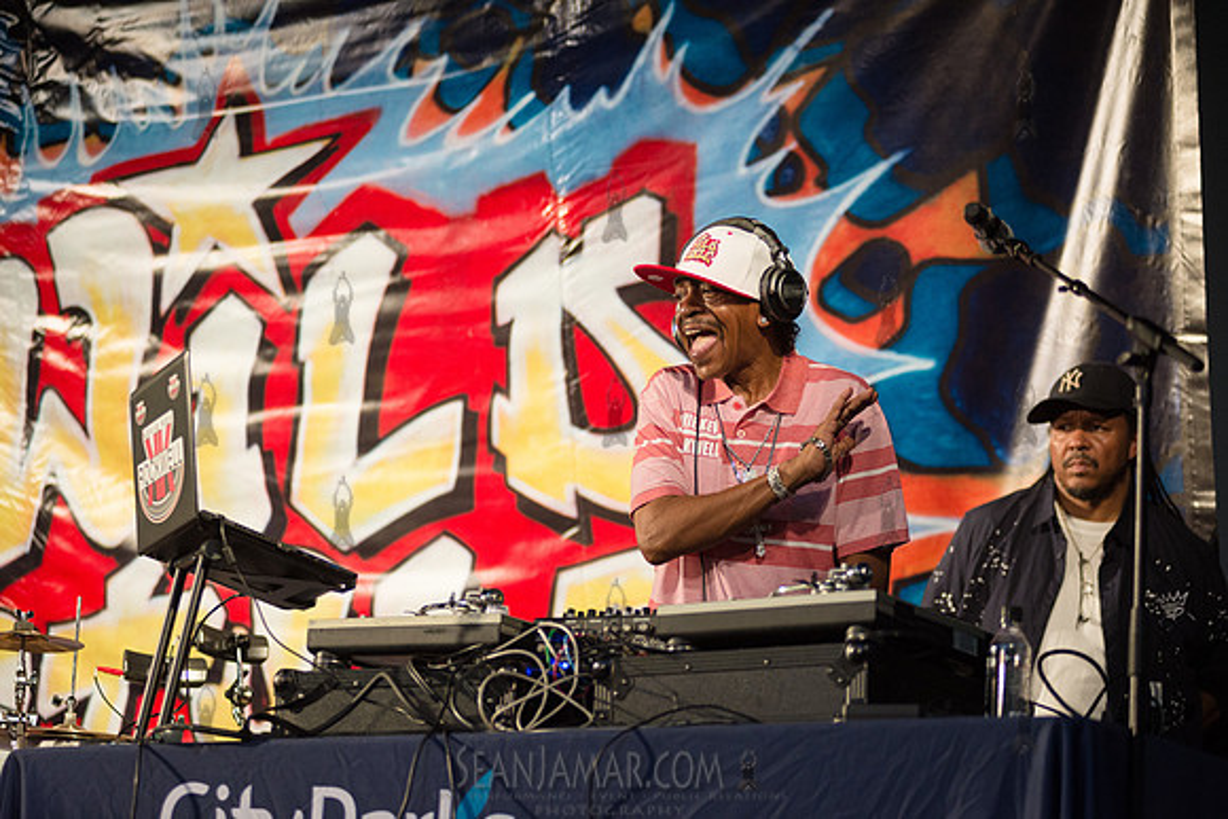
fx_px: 3582
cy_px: 410
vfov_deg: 13.0
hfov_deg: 19.5
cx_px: 614
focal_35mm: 105
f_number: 2.8
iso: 1600
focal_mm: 105
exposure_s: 1/1000
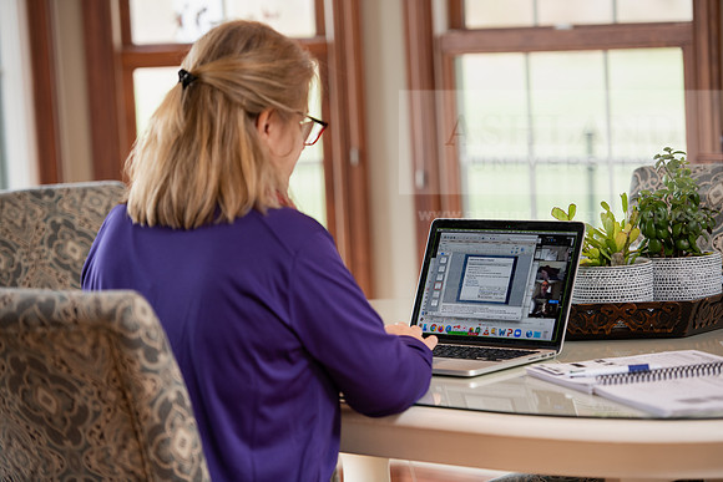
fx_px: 2611
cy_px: 241
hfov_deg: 15.8
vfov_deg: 10.6
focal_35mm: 130
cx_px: 362
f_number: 3.2
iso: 500
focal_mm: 130
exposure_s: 1/200
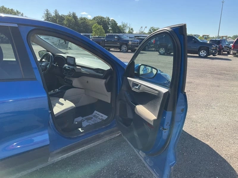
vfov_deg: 48.2
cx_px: 119
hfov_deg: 61.7
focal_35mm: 29
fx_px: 199
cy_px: 89
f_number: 1.8
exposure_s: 1/691
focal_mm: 3
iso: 25
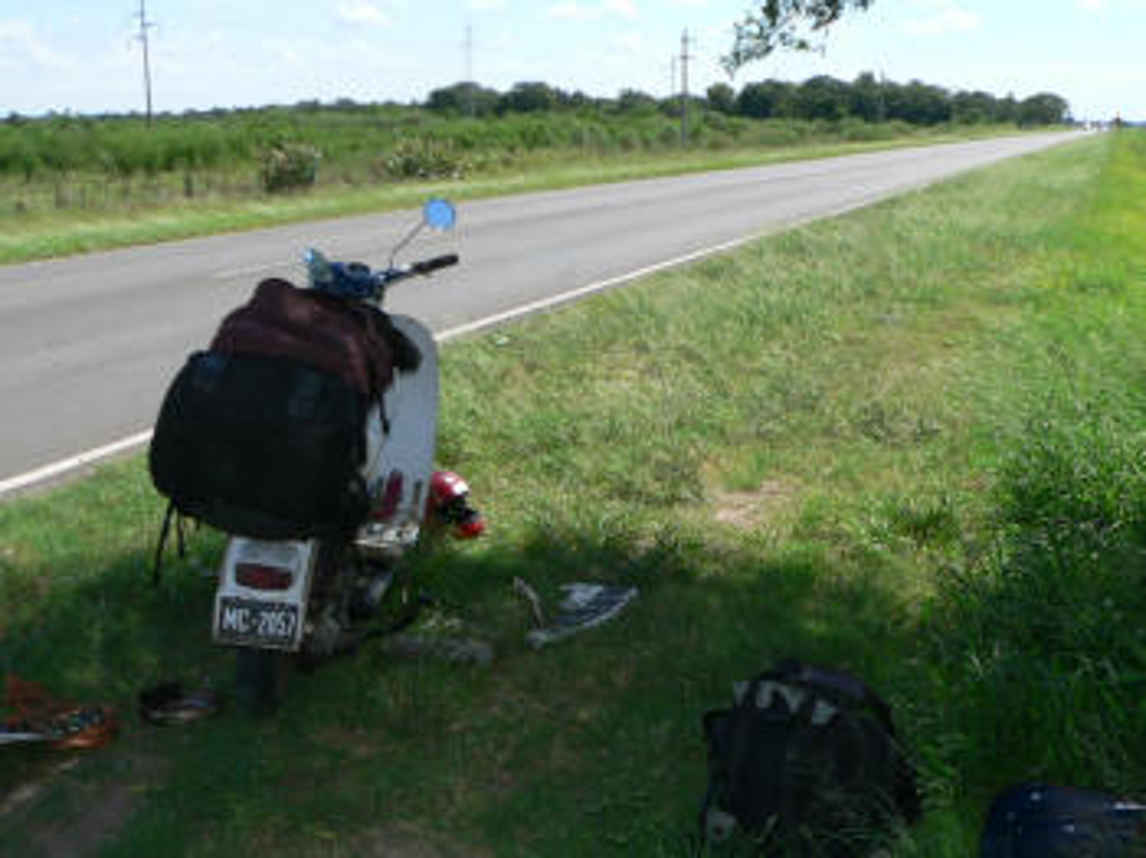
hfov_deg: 51.4
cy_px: 429
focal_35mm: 36
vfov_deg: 39.6
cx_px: 573
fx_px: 1191
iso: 80
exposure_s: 1/500
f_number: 4
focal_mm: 6
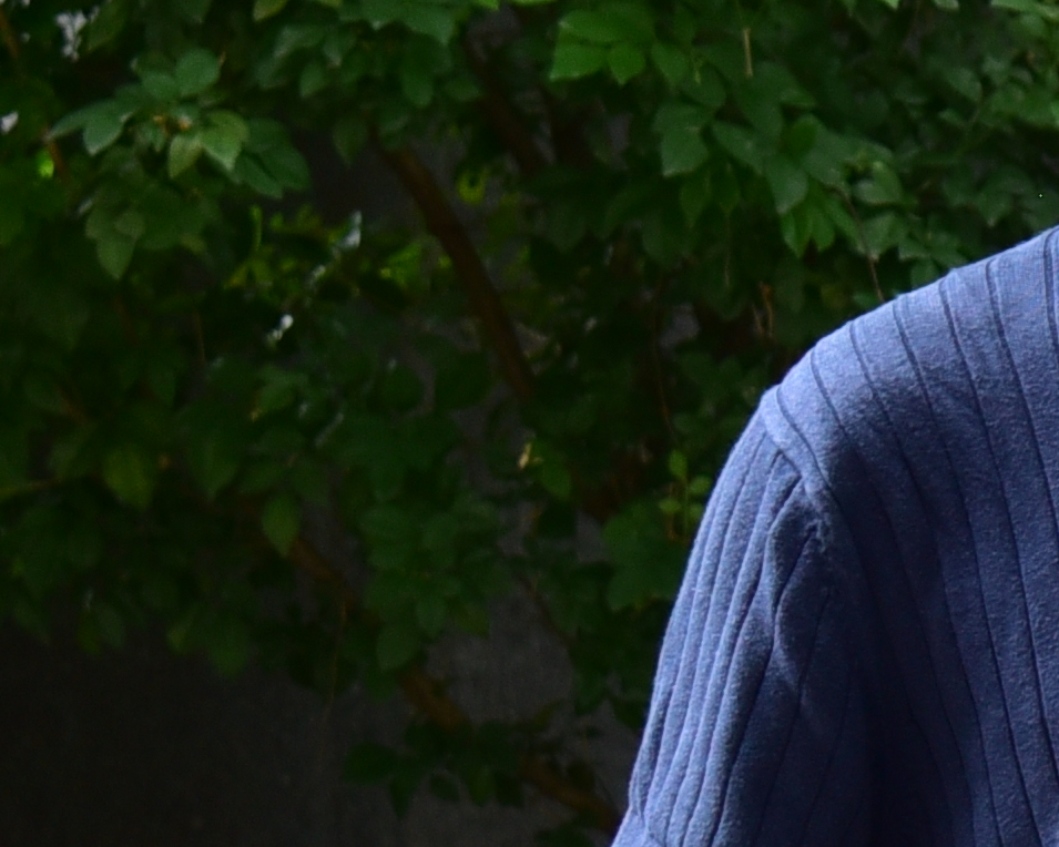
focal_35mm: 272
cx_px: 2063
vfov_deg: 5.7
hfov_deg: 6.9
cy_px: 147
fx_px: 8525
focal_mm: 46
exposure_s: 1/250
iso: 500
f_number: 4.5
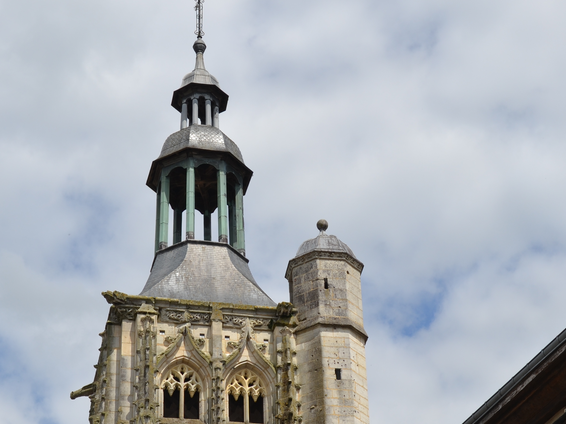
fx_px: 1373
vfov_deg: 17.6
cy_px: 245
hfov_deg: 23.3
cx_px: 281
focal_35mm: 84
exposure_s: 1/400
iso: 100
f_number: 10
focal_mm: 32
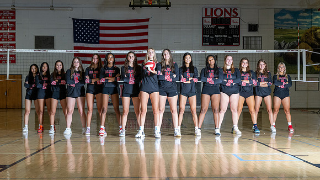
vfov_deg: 19.4
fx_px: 526
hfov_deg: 33.8
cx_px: 162
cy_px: 100
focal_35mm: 62
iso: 1000
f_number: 7.1
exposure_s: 1/160
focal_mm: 48
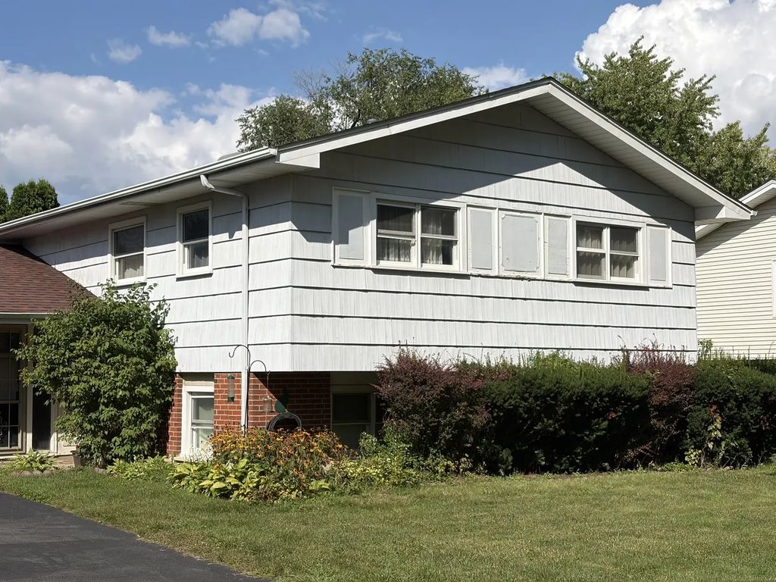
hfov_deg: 36.8
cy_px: 291
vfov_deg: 28.0
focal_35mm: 52
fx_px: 1166
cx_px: 388
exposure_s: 1/6369
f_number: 1.6
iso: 40
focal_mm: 5.96
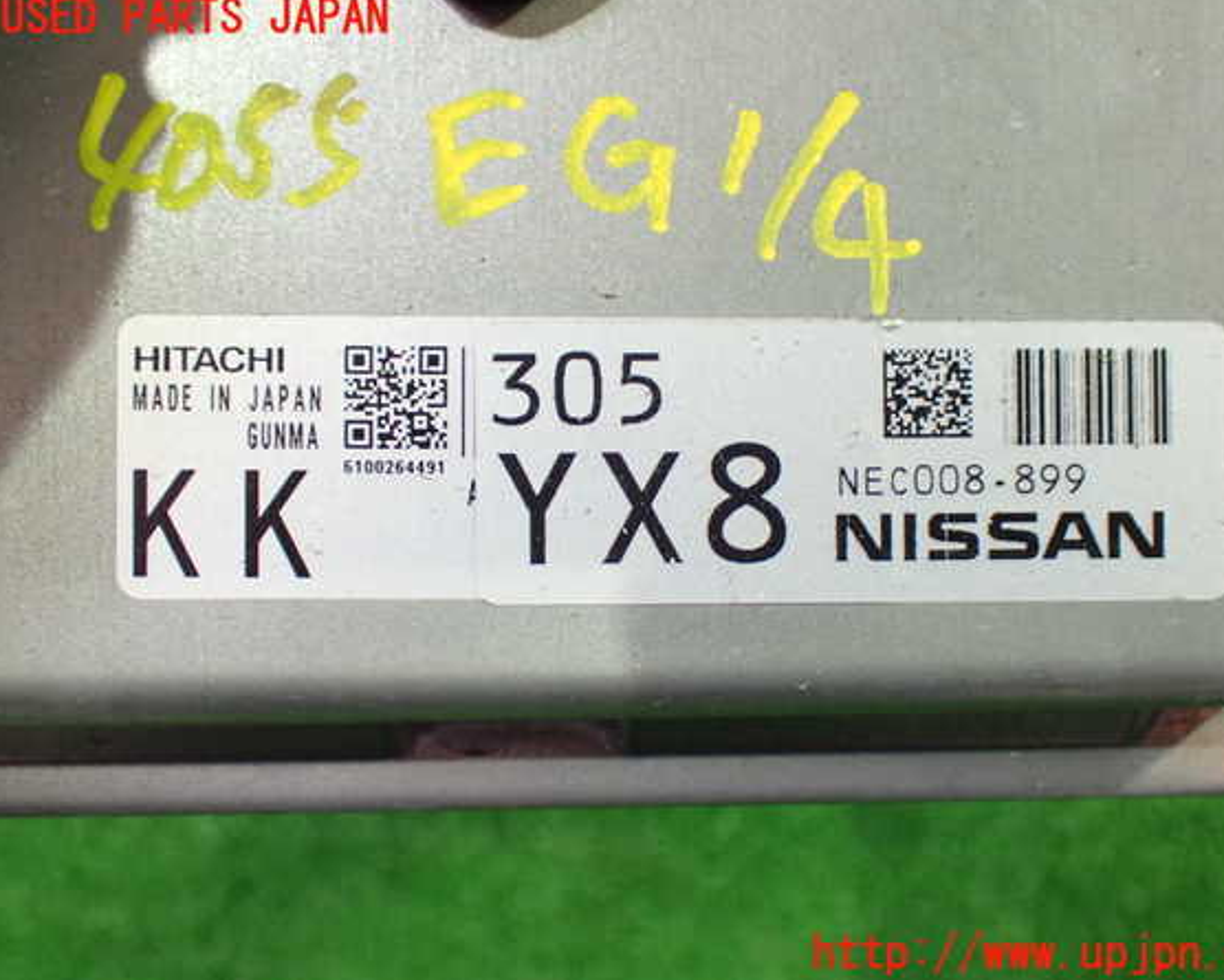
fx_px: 1449
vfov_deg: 37.3
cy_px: 487
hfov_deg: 45.8
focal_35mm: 40
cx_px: 649
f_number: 2.7
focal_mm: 6.83
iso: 1000
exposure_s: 1/40
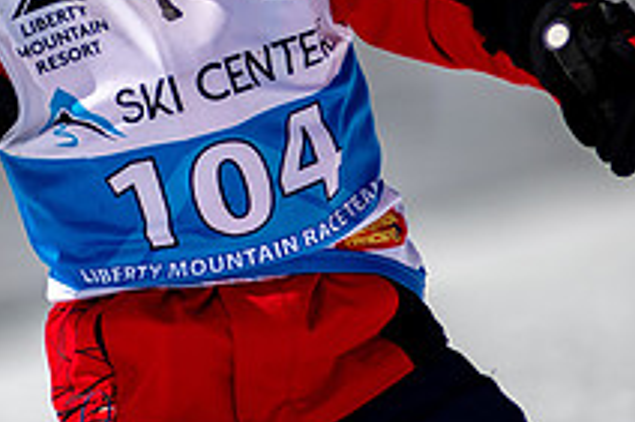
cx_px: 168
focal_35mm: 1232
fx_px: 21714
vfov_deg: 1.1
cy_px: 55
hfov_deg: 1.7
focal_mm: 300
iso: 100
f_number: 2.8
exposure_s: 1/6400
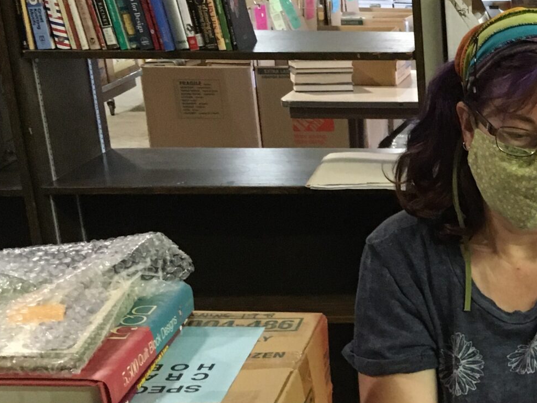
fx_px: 1179
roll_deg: -0.9
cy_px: 357
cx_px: 661
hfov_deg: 23.3
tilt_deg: -22.2
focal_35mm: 76
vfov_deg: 19.1
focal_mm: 4.15
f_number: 2.2
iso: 200
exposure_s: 1/30
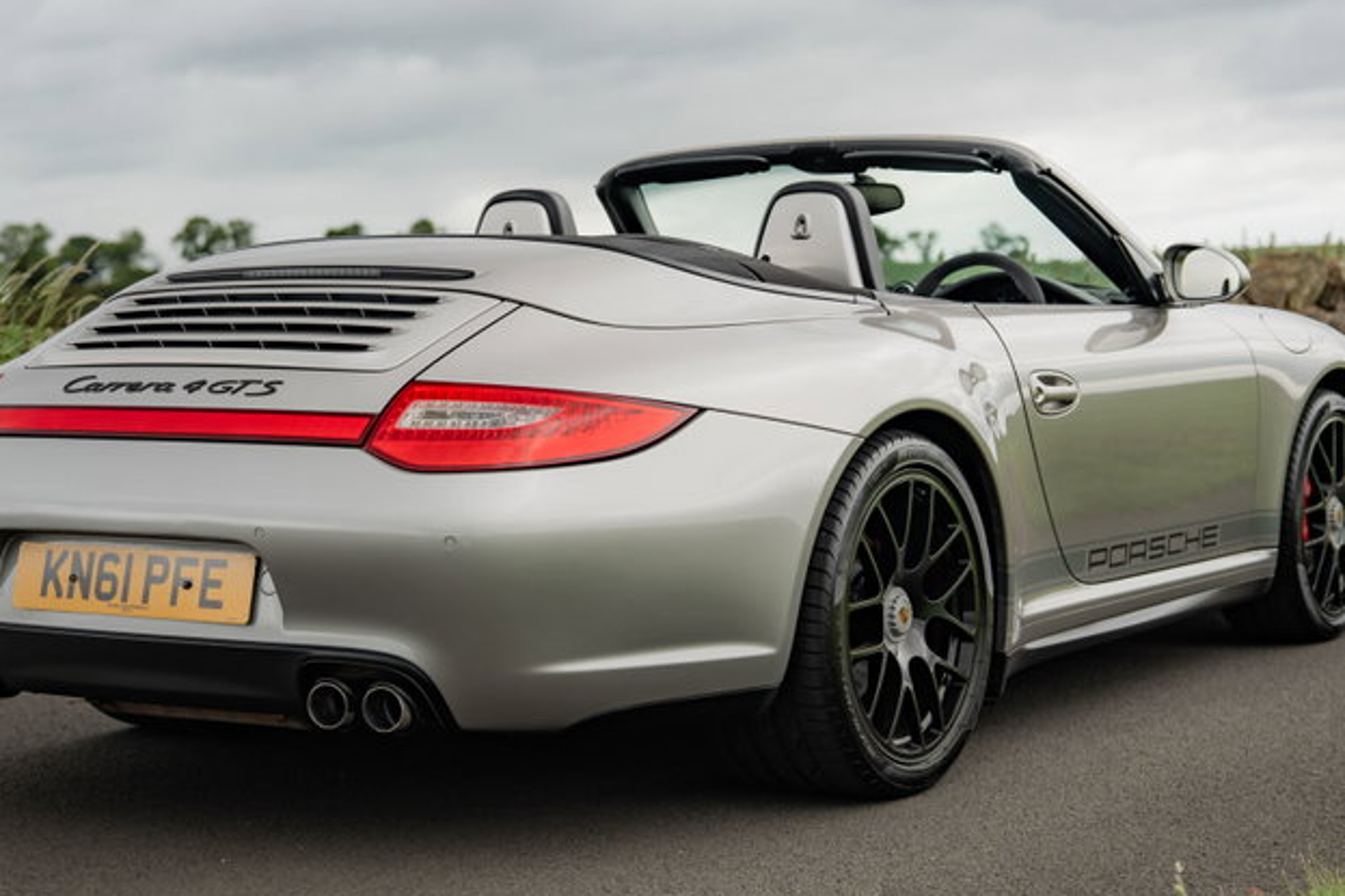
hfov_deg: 27.3
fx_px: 2764
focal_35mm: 74
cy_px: 381
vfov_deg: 18.4
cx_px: 721
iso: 100
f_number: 2.8
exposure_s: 1/250
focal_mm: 45
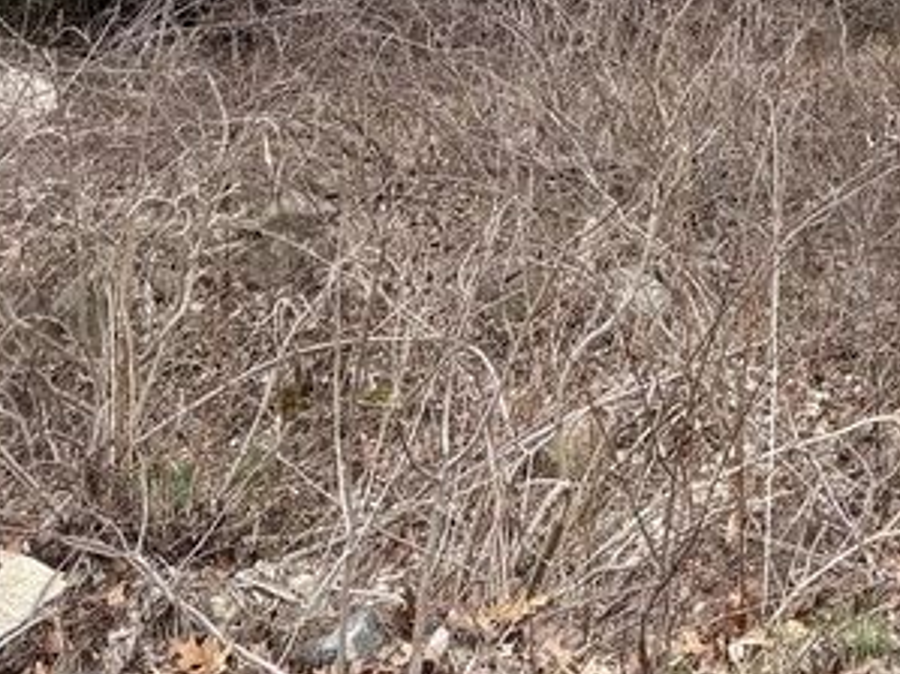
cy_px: -406
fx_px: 2313
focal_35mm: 89
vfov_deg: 15.1
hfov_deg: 19.0
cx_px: 1403
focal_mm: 5.96
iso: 64
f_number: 1.6
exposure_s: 1/1263
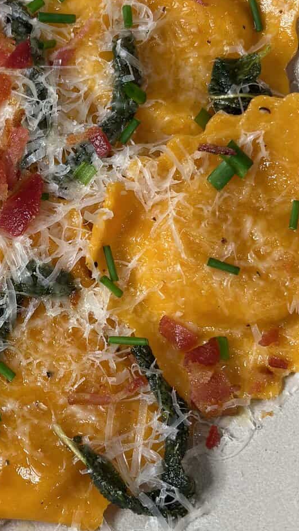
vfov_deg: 23.9
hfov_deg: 13.5
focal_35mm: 89
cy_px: 210
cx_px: 53
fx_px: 1254
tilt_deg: -73.4
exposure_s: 1/60
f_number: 1.78
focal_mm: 6.86
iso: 80
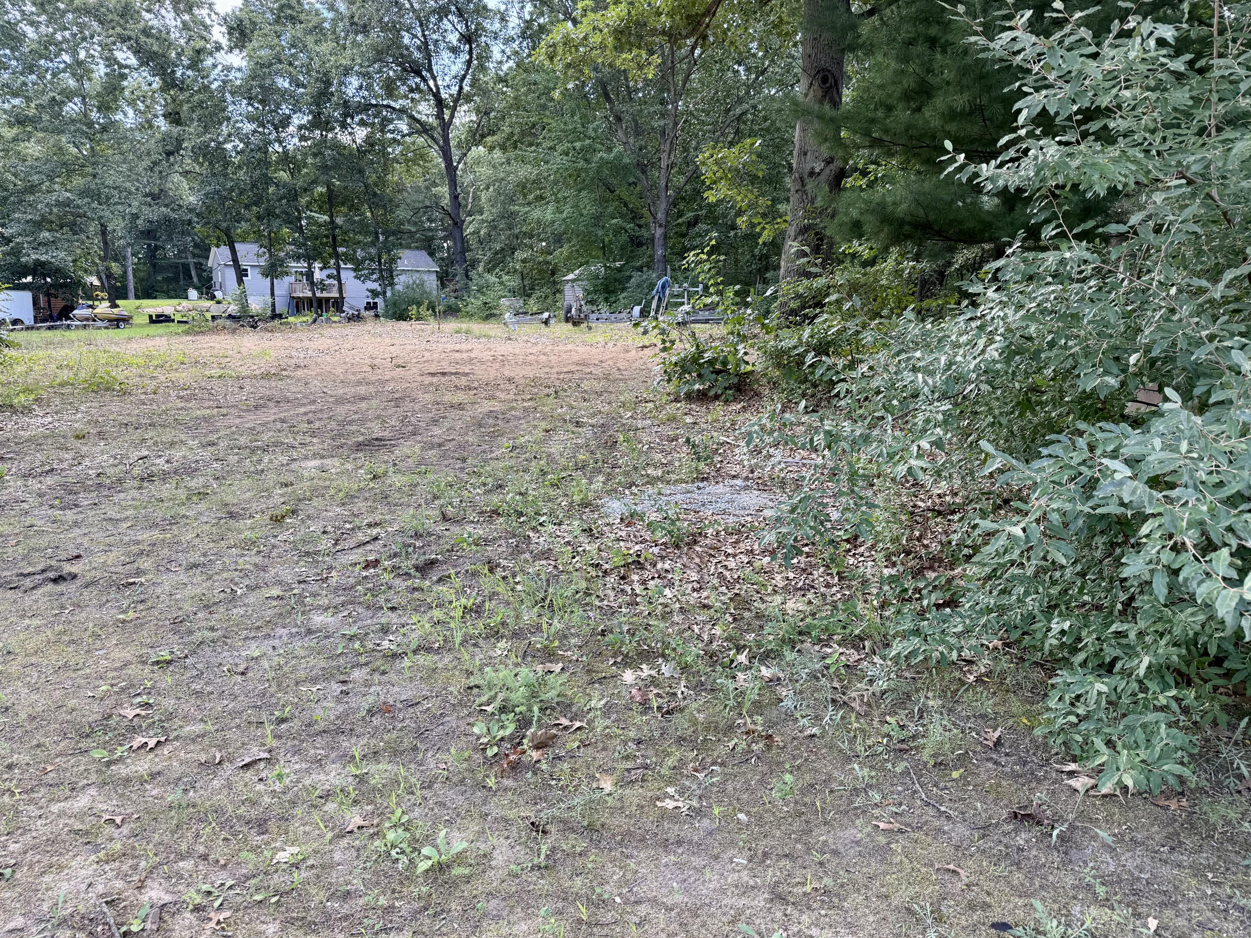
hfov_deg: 69.4
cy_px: 452
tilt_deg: -9.5
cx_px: 642
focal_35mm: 25
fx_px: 903
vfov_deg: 54.9
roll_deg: -0.2
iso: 100
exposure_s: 1/256
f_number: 1.78
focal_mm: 6.76
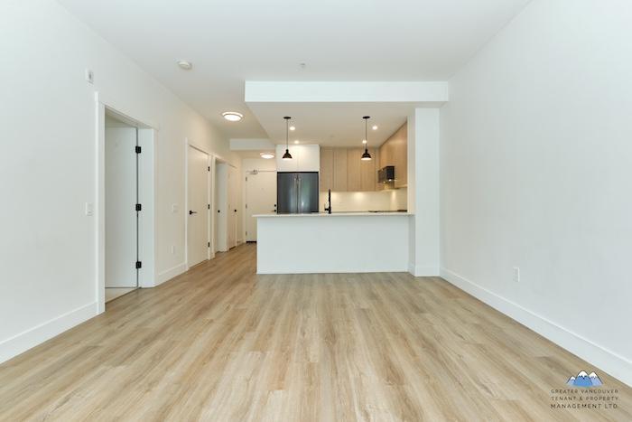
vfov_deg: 77.4
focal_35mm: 15
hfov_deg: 100.4
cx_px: 316
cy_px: 211
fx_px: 263
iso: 200
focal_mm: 10
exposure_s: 1/8
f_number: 8
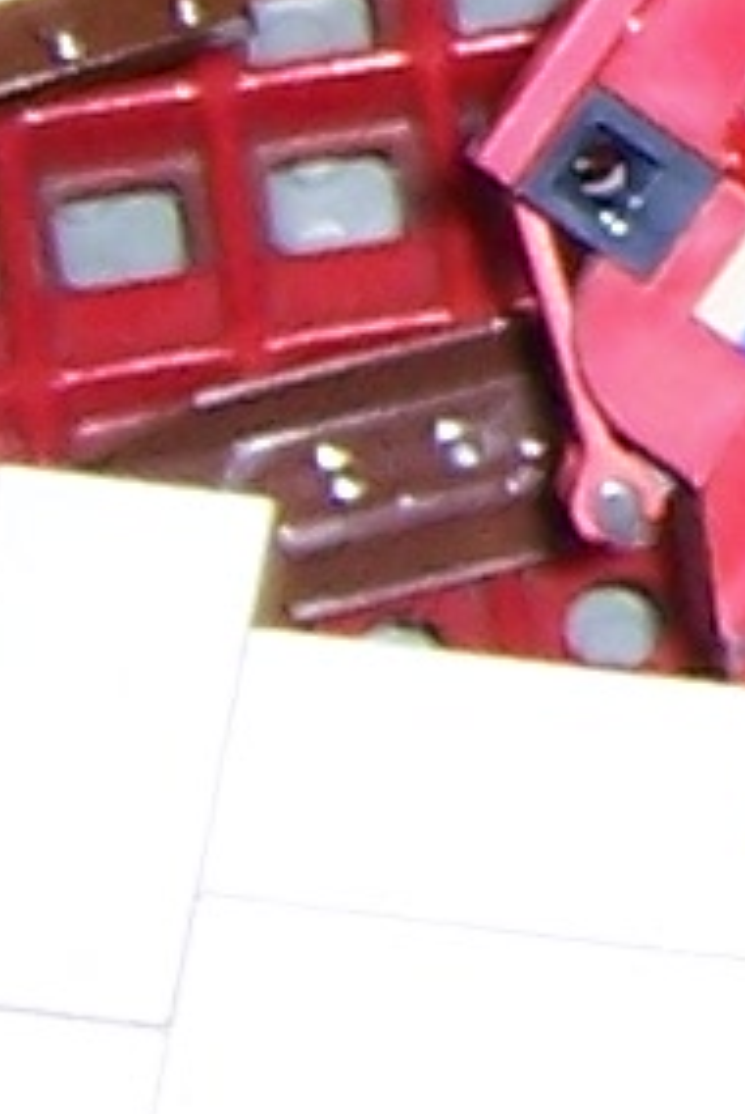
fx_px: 9630
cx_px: 2325
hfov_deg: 4.3
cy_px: -1506
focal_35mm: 311
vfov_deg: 6.3
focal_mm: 5.5
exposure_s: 1/60
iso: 140
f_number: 2.8
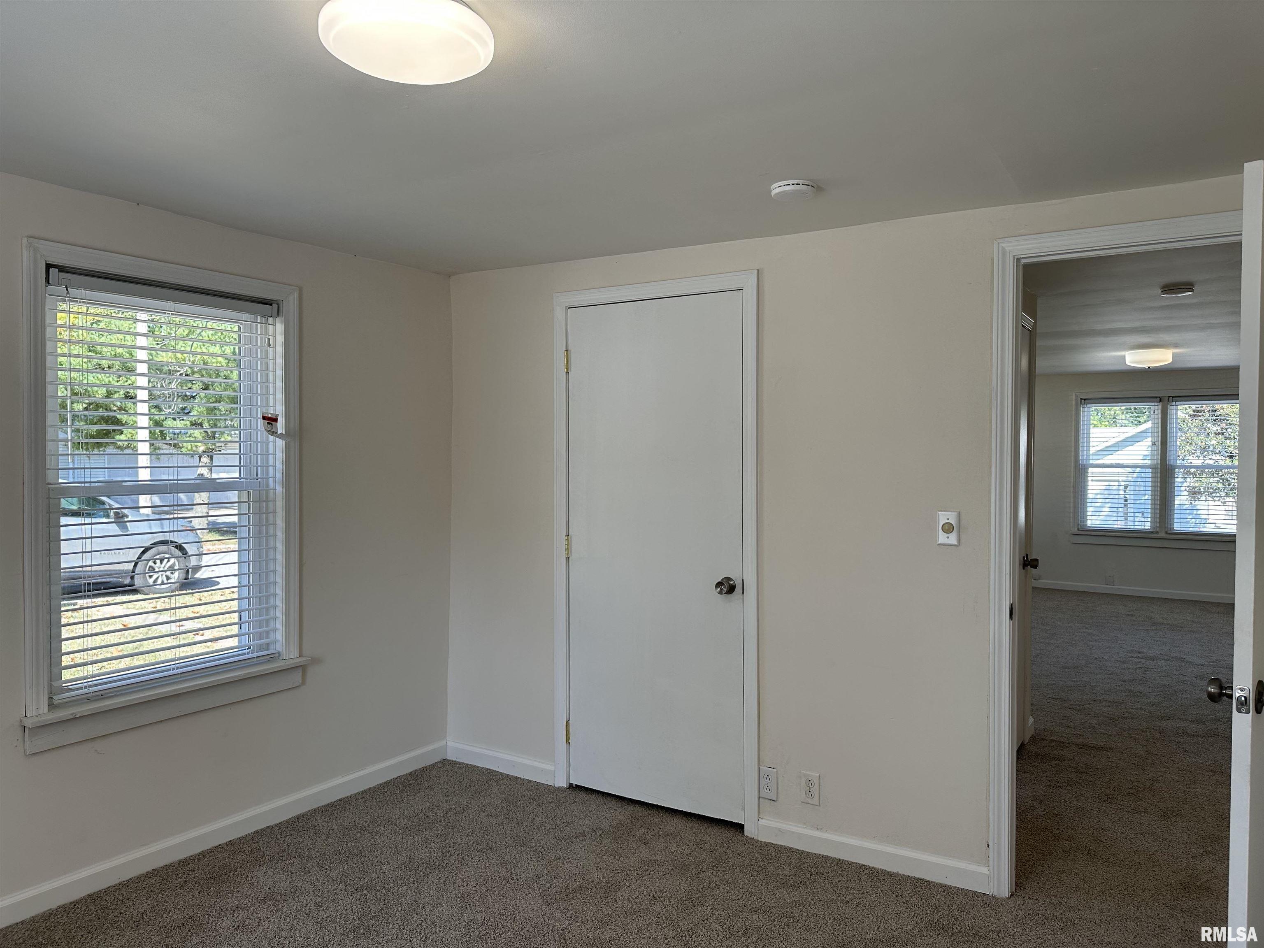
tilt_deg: -2.6
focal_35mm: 24
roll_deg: -0.4
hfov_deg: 71.6
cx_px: 632
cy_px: 474
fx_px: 876
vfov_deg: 56.8
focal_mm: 6.86
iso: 80
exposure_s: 1/319
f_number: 1.78
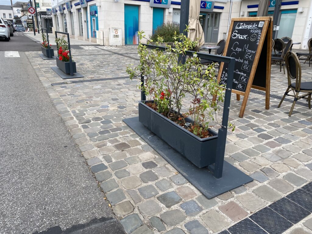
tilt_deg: -19.8
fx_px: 234
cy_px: 117
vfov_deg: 53.1
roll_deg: -1.6
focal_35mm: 26
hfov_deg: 67.3
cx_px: 156
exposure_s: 1/1157
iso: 32
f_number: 1.8
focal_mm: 4.25
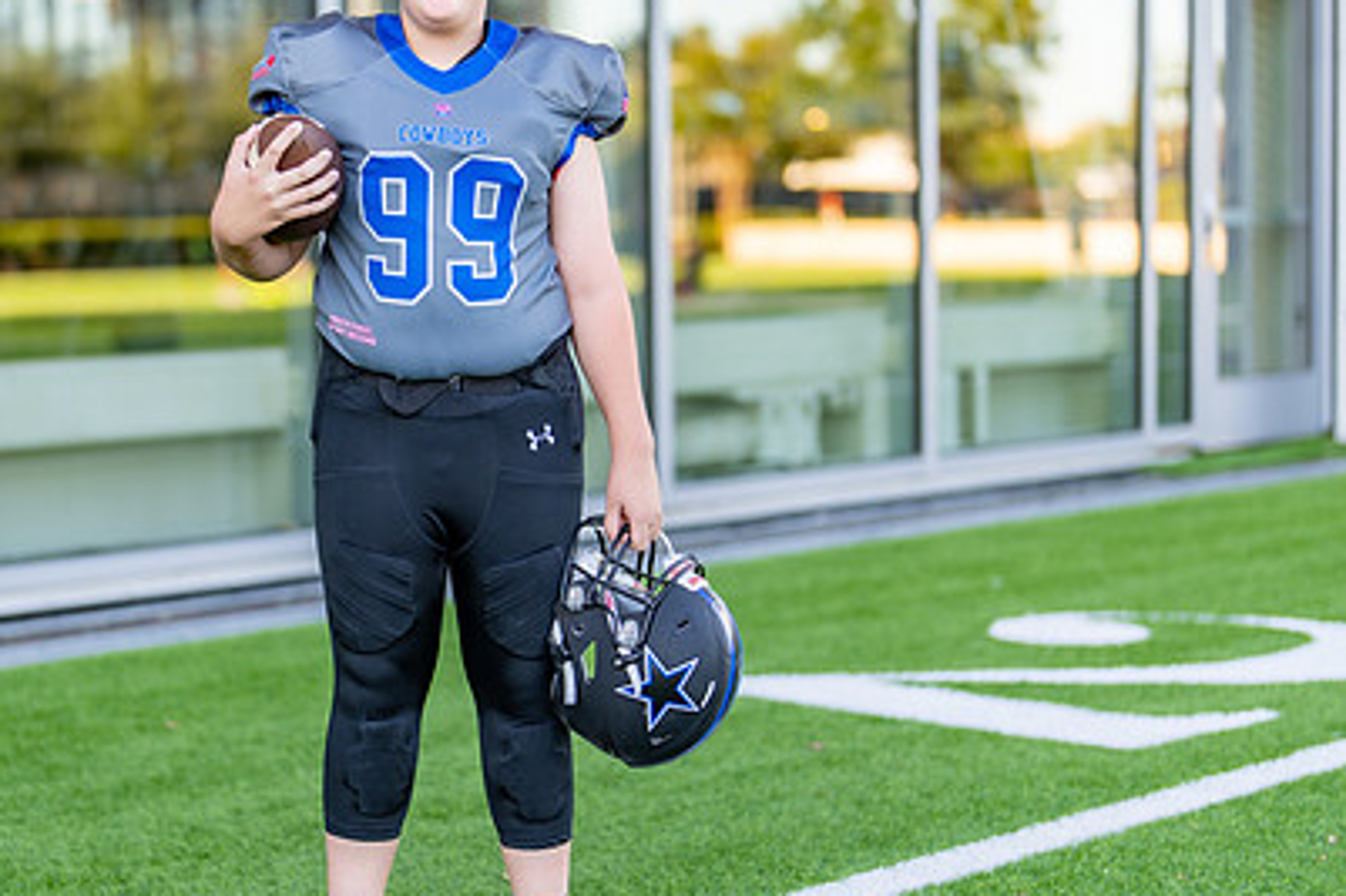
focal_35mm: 81
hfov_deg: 25.0
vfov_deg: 16.8
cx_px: 480
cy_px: 406
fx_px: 3027
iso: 100
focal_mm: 50
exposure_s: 1/640
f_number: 1.2
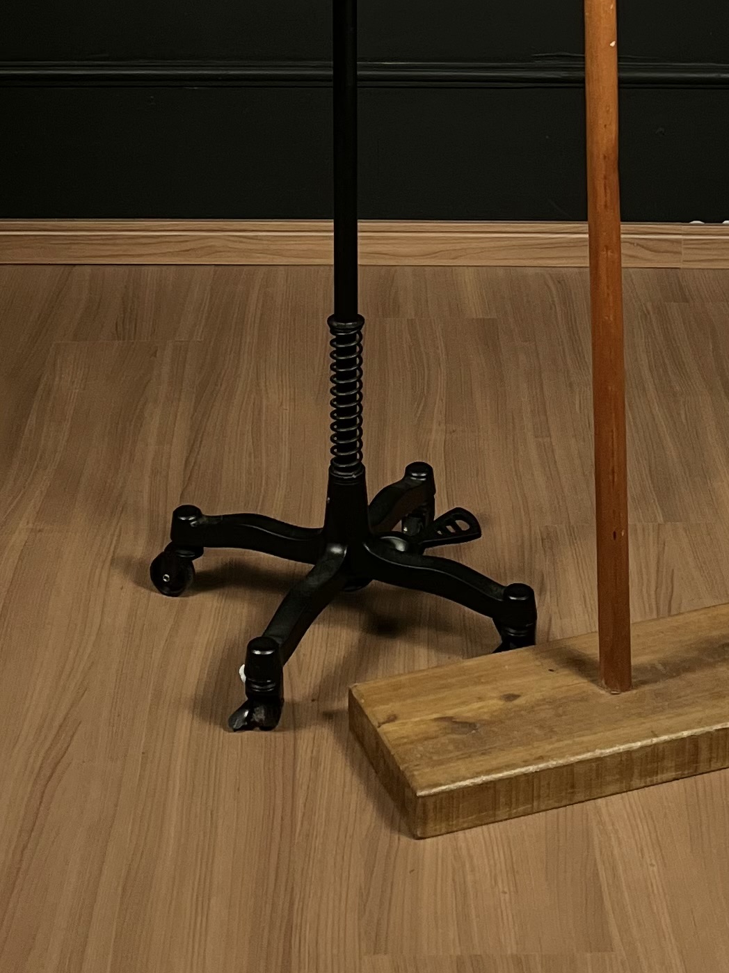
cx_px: 373
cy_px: -155
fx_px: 2107
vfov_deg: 24.0
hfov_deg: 19.6
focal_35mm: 75
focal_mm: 5.1
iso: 320
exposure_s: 1/60
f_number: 1.6
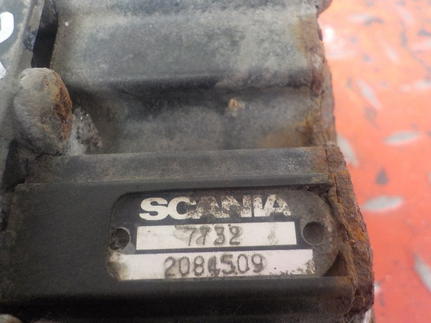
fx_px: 374
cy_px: 162
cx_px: 216
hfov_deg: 60.0
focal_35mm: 30
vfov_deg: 46.8
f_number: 3.3
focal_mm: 4.1
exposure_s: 1/25
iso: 400
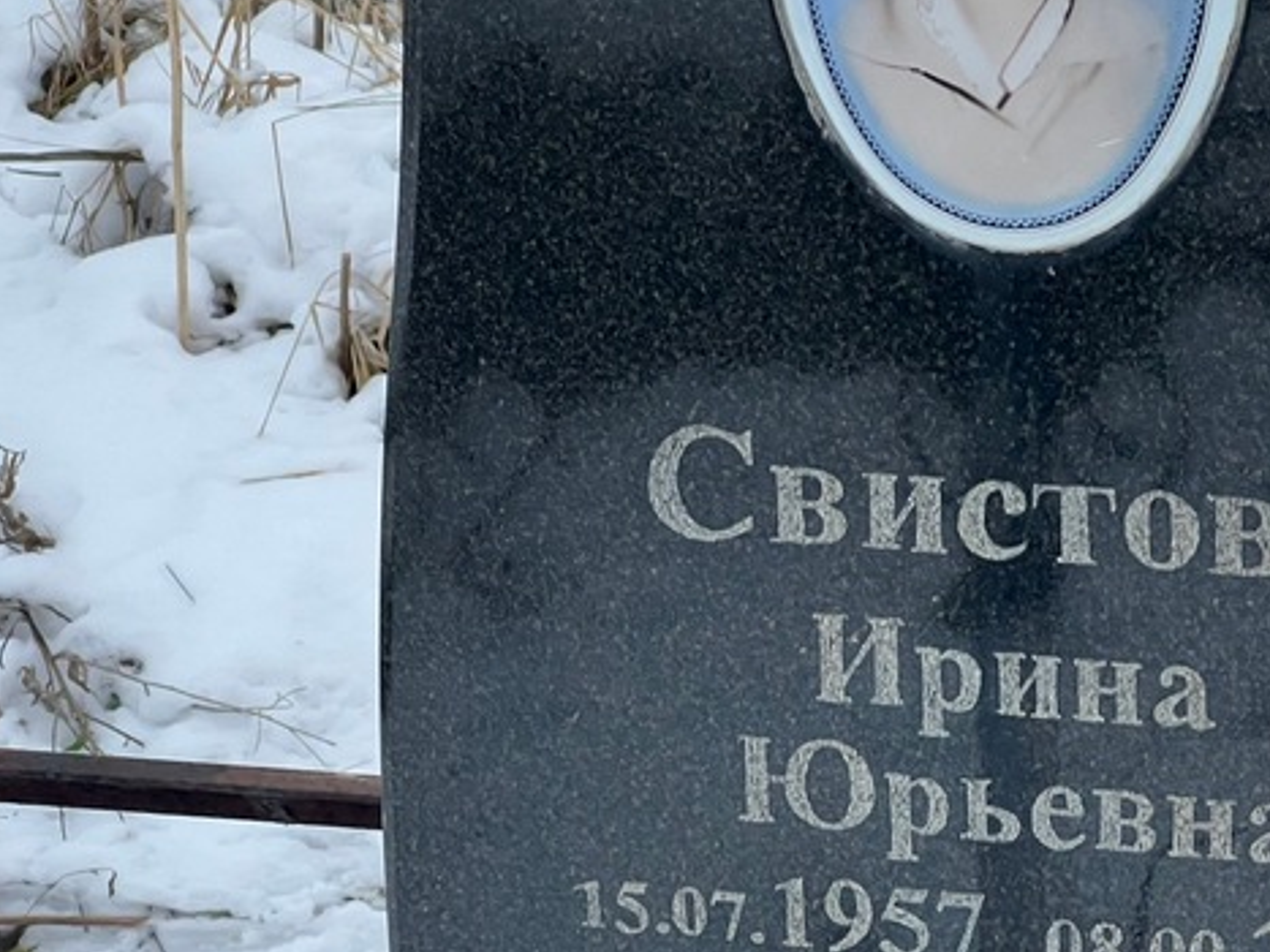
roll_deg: +0.9
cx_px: 1023
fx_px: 4842
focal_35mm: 132
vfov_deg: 11.2
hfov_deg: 14.9
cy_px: 620
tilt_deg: -23.6
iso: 160
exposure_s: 1/99
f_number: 2.8
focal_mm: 9
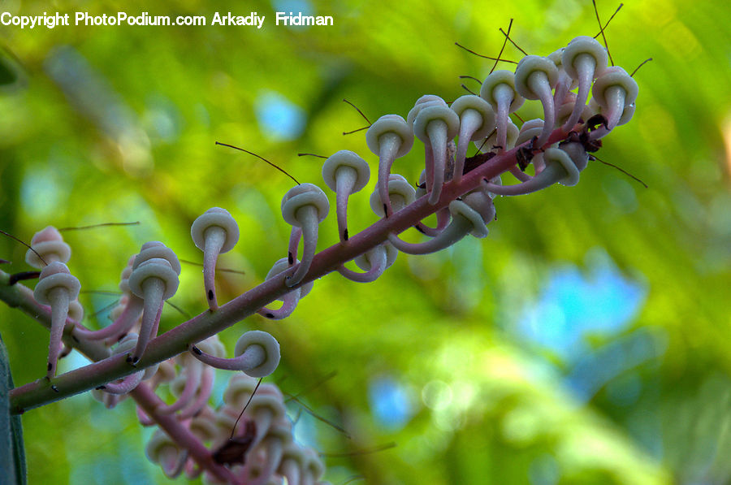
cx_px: 366
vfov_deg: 5.4
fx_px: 5170
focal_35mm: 255
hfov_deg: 8.1
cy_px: 242
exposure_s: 1/160
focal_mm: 170
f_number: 7.1
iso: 200
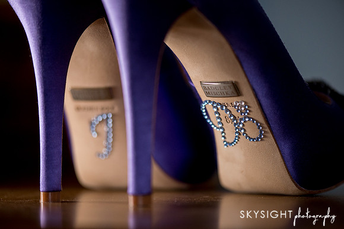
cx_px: 172
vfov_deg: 13.0
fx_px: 1004
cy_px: 114
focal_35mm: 105
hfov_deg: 19.5
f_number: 3
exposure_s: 1/640
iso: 1000
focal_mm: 105
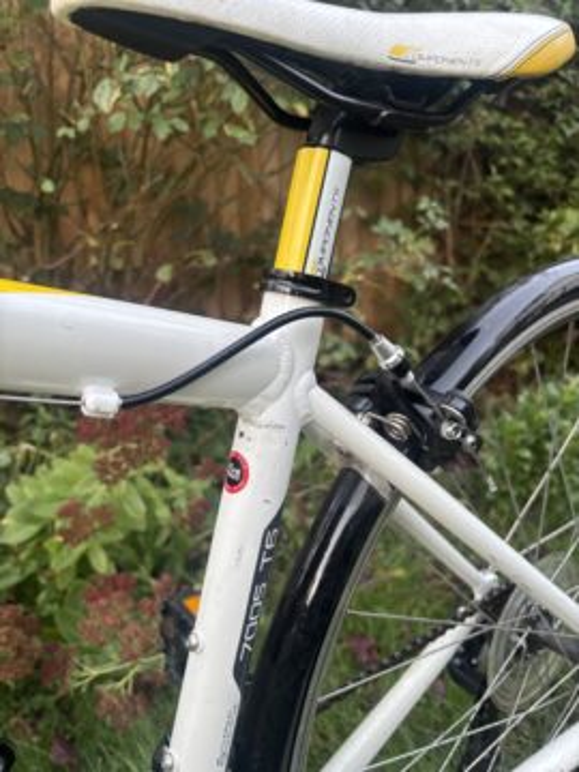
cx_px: 290
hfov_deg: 53.1
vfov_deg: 67.3
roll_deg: -0.9
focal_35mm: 26
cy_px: 386
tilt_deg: -12.5
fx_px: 580
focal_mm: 5.96
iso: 200
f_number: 1.6
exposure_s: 1/60
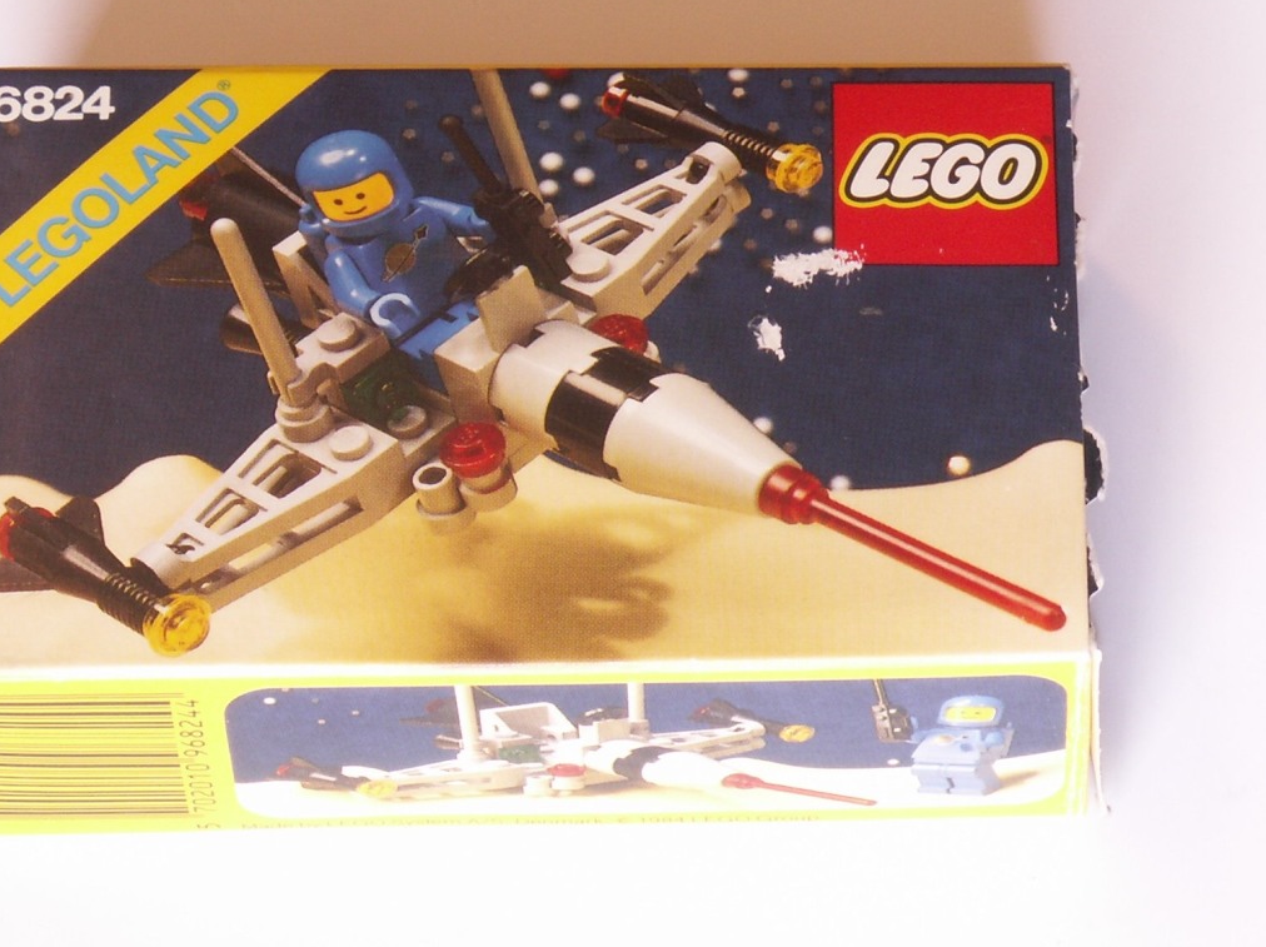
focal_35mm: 148
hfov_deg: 13.3
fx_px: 5408
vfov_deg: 10.0
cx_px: 539
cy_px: 387
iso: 50
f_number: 8
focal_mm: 19.15
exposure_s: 1
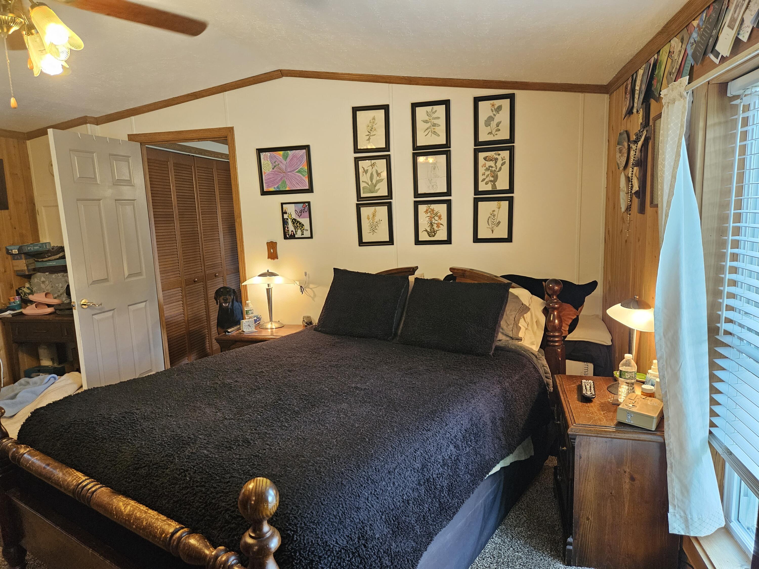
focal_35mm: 23
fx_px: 504
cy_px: 284
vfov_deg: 58.9
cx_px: 380
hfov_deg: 73.9
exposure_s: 1/120
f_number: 1.8
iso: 400
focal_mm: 5.4
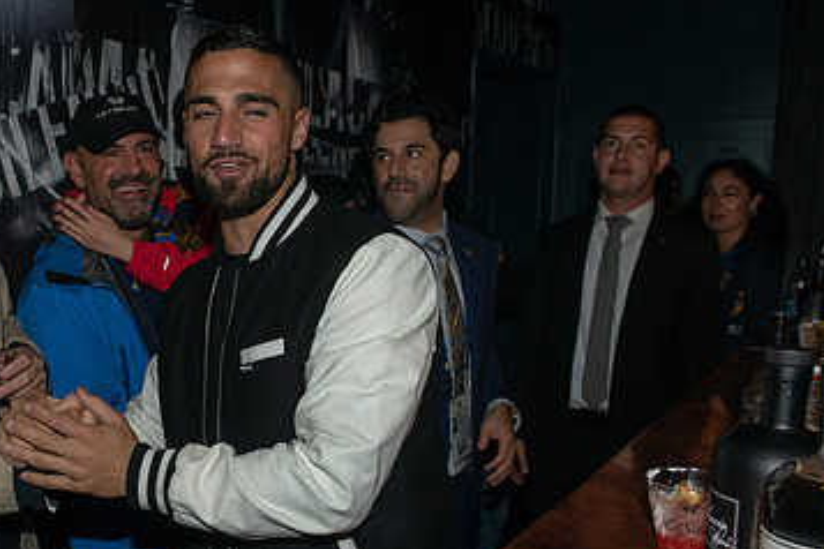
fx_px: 893
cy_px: 329
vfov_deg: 34.1
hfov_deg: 48.0
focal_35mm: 39
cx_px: 226
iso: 200
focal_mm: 24
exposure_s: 1/200
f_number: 5
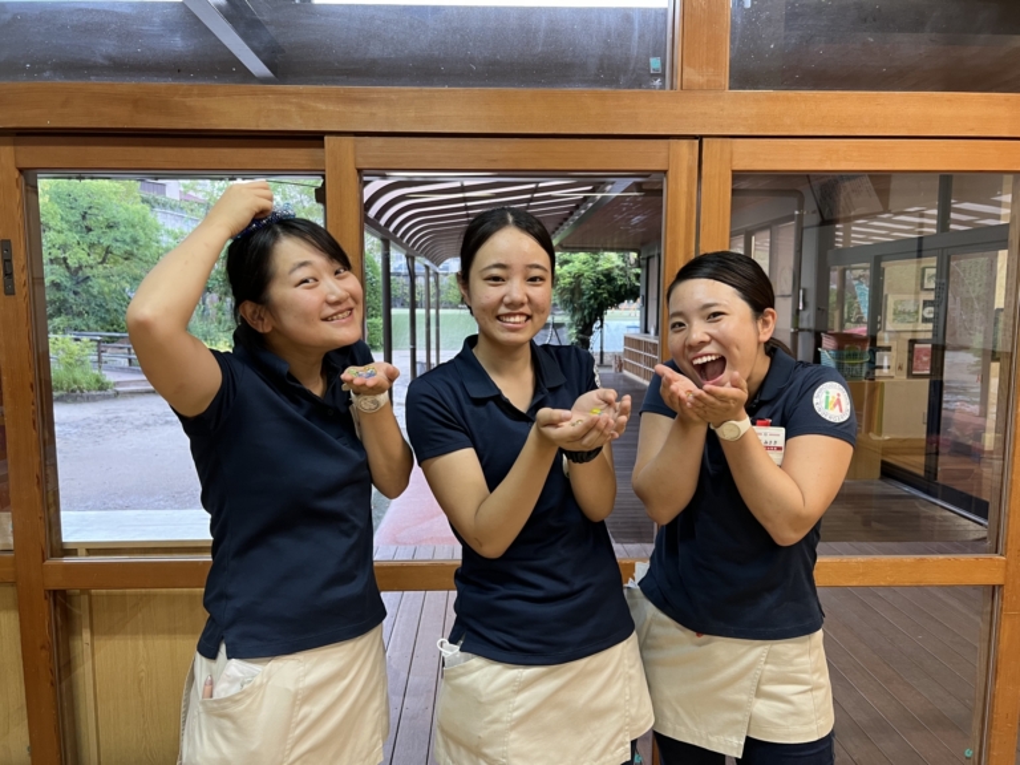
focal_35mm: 26
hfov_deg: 67.3
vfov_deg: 53.1
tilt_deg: -6.0
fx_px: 766
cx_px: 510
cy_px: 382
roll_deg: +0.4
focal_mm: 5.7
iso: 125
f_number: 1.5
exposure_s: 1/60
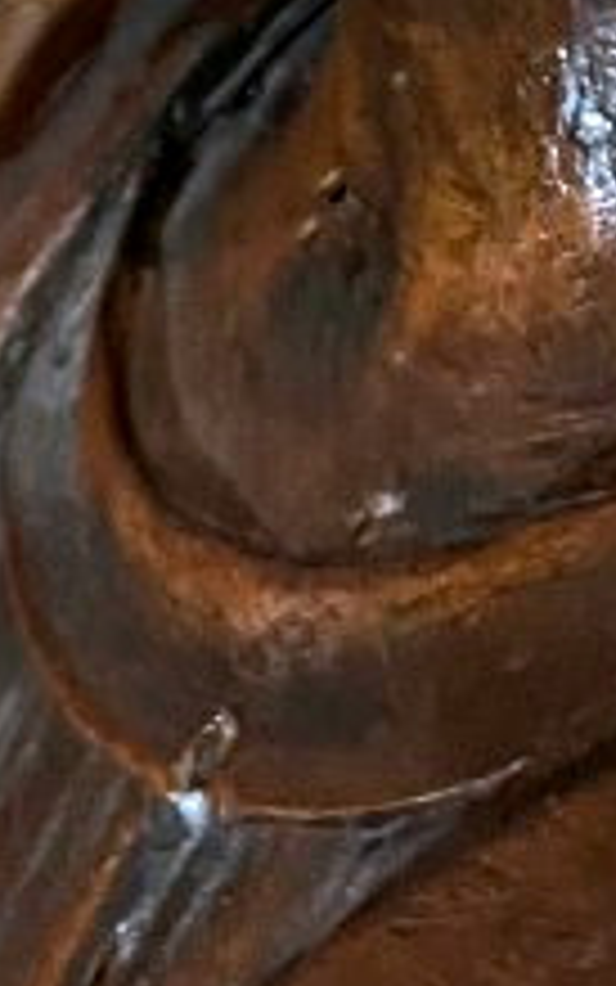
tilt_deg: -8.2
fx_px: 4053
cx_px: -40
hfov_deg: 8.6
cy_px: -1238
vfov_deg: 11.8
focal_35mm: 151
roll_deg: -9.2
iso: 640
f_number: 1.6
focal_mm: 5.1
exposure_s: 1/25
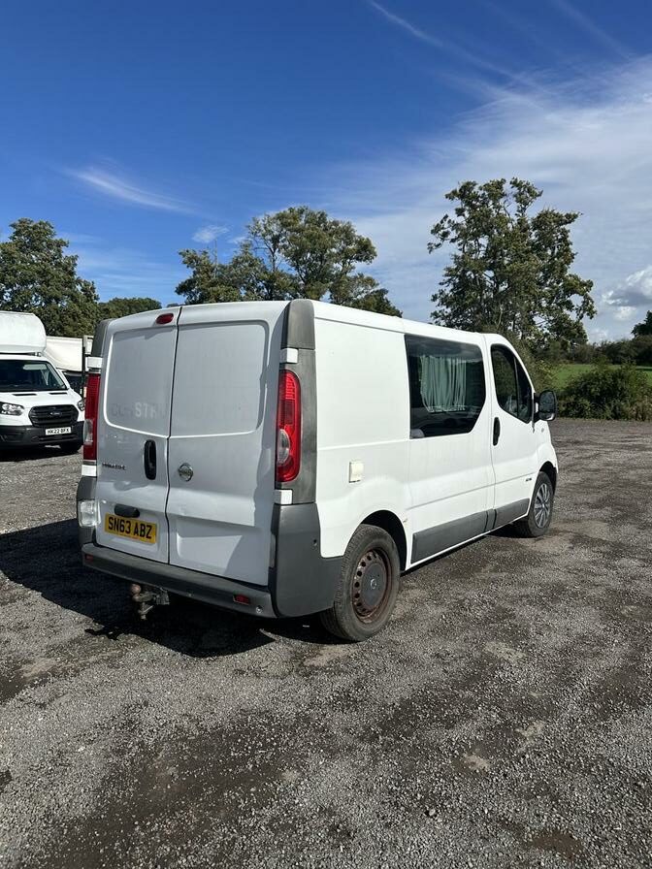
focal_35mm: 24
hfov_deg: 56.8
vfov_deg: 71.6
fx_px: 603
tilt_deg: -4.7
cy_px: 434
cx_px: 326
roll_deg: -1.3
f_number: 1.78
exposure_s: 1/9709
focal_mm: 6.86
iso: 80
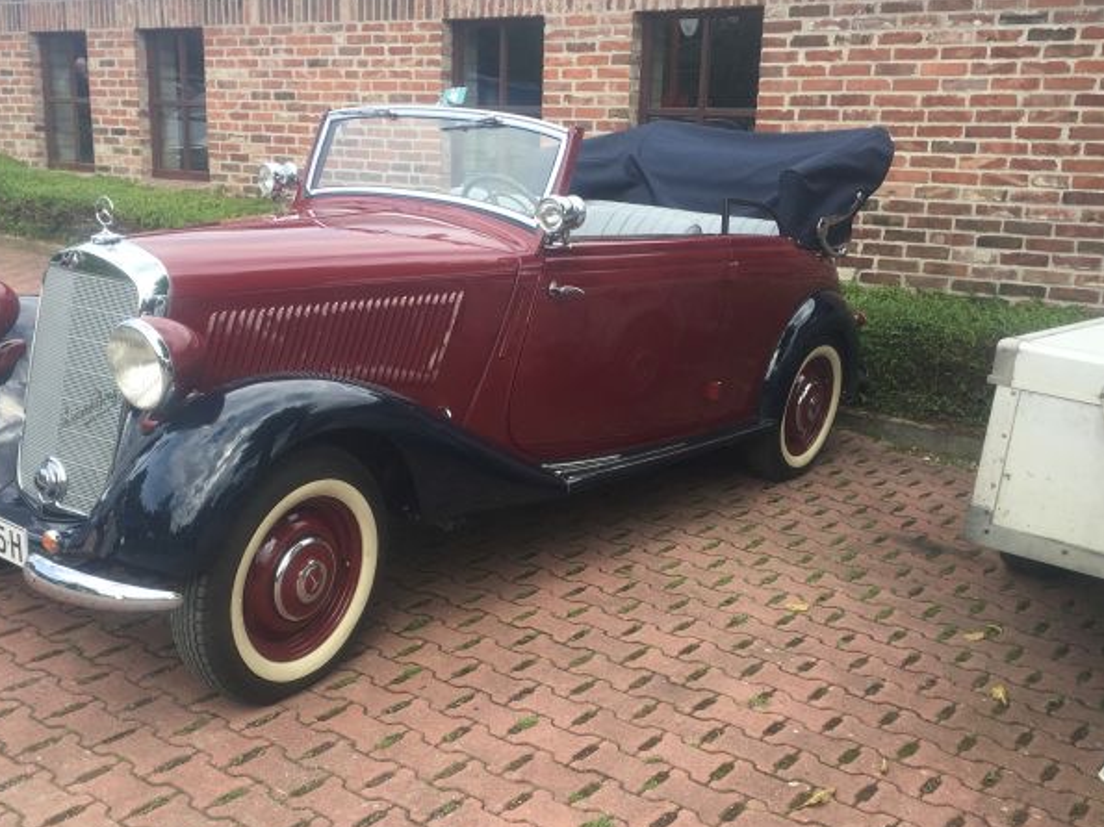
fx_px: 1244
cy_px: 458
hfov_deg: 47.8
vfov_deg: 36.8
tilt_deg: -16.8
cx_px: 510
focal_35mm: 39
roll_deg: -0.6
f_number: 2.2
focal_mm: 4.15
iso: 25
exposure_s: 1/430
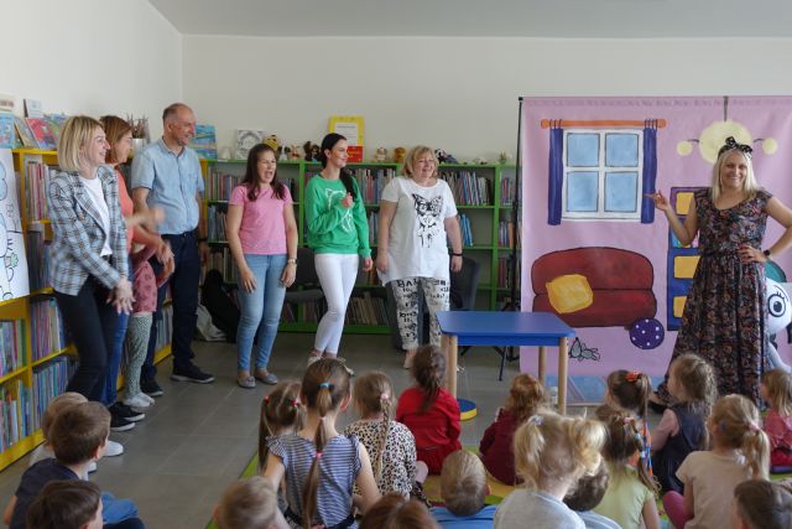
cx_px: 396
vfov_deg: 33.4
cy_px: 264
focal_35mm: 40
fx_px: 880
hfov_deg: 48.4
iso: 200
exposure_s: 1/40
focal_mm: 14.53
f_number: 2.8
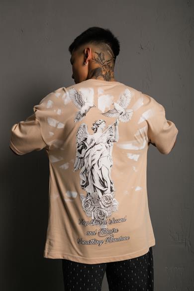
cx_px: 97
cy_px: 146
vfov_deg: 57.2
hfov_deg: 40.0
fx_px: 267
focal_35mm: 33
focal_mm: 22.3
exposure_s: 1/160
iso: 160
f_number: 5
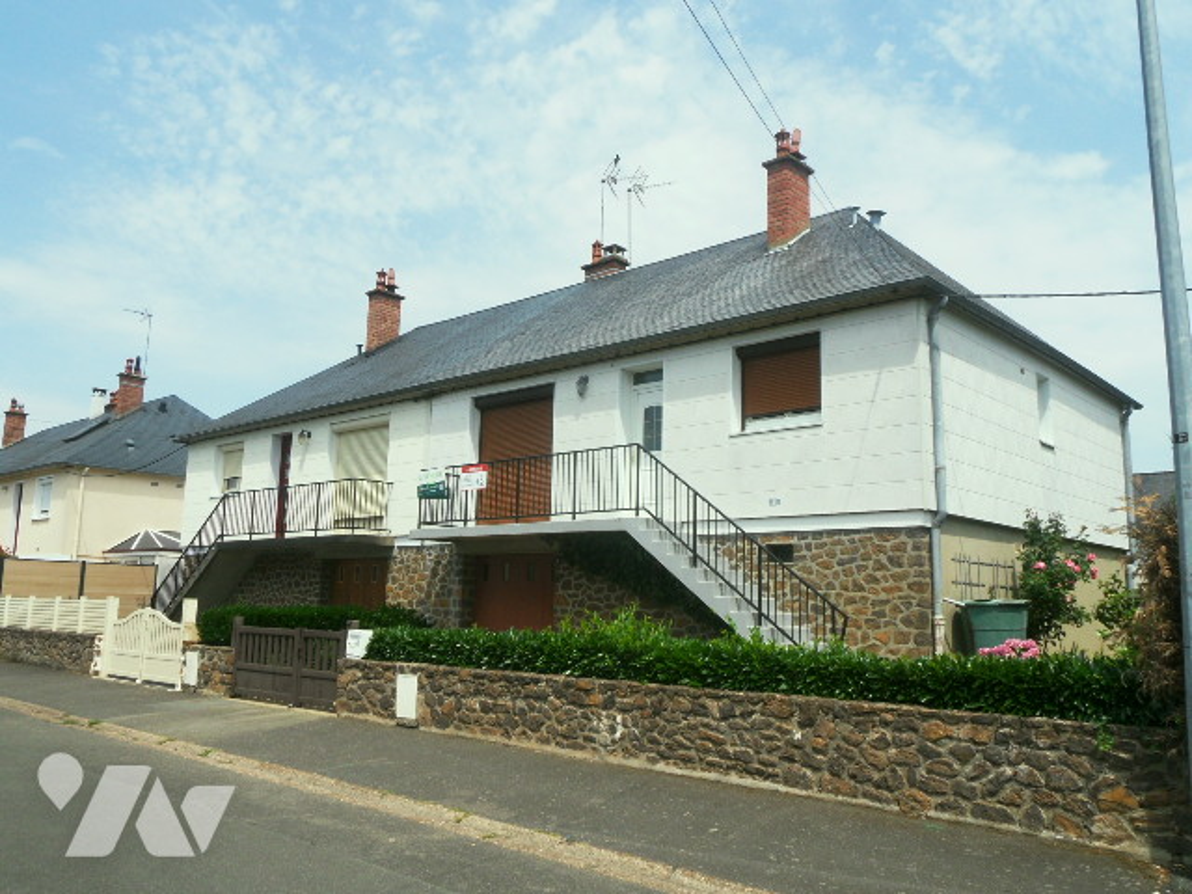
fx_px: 964
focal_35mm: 28
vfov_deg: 49.7
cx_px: 596
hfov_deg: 63.4
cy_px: 447
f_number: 4.8
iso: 80
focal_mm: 4.6
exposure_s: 1/750
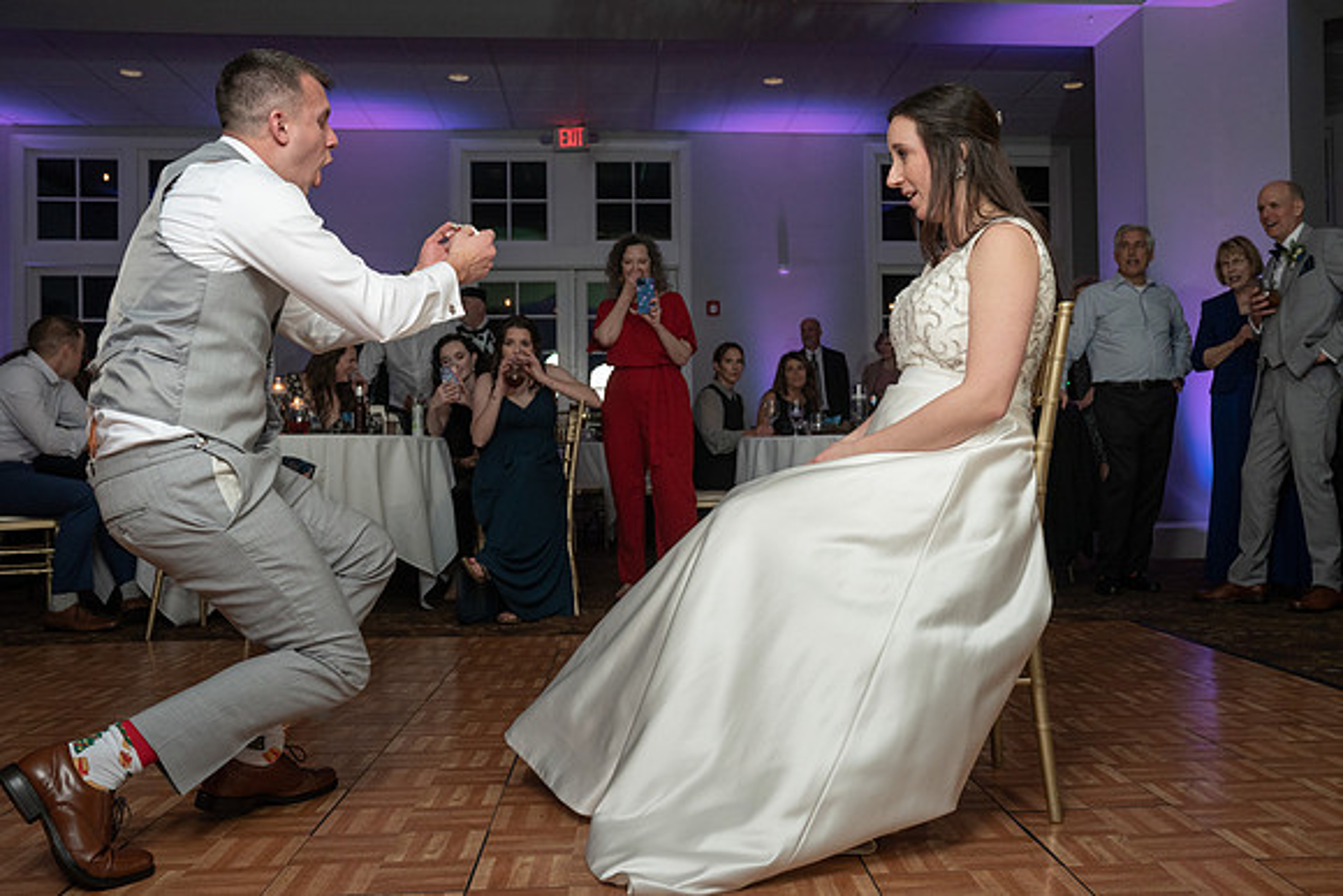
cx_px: 722
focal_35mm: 33
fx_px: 1230
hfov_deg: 57.2
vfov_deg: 40.0
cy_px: 427
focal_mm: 30
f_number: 5.6
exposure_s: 1/250
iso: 2000
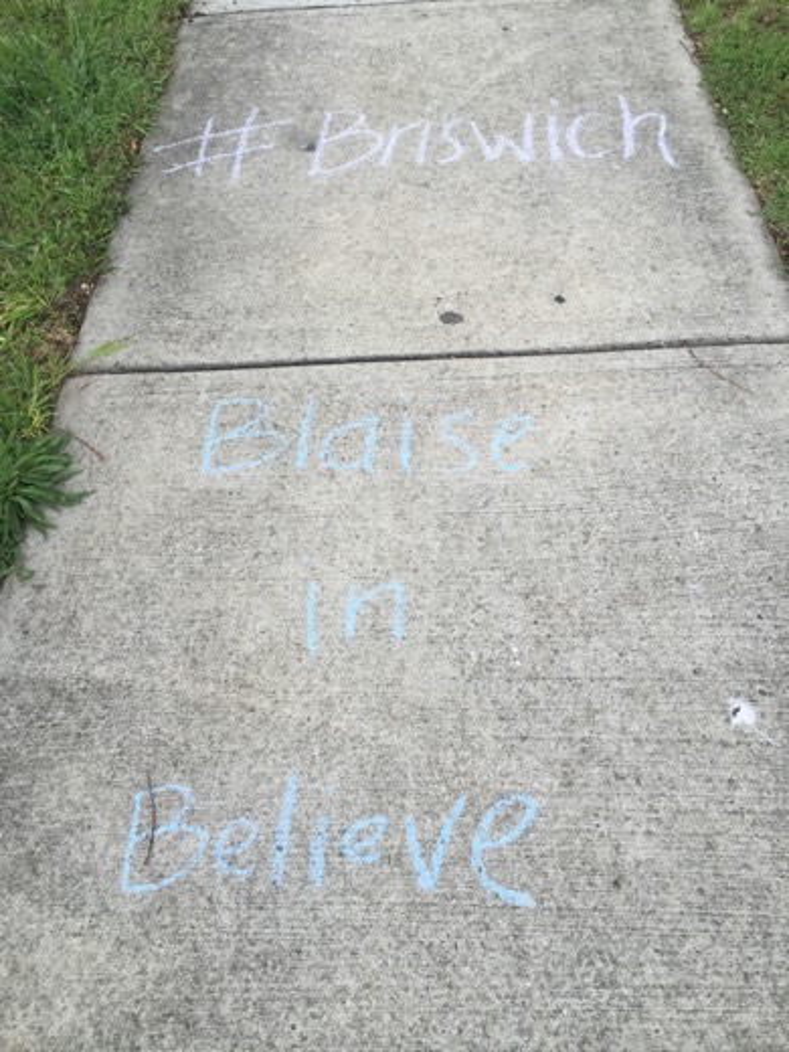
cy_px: 526
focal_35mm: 29
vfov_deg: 61.7
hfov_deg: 48.2
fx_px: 881
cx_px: 394
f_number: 2.2
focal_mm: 4.15
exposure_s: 1/488
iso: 32
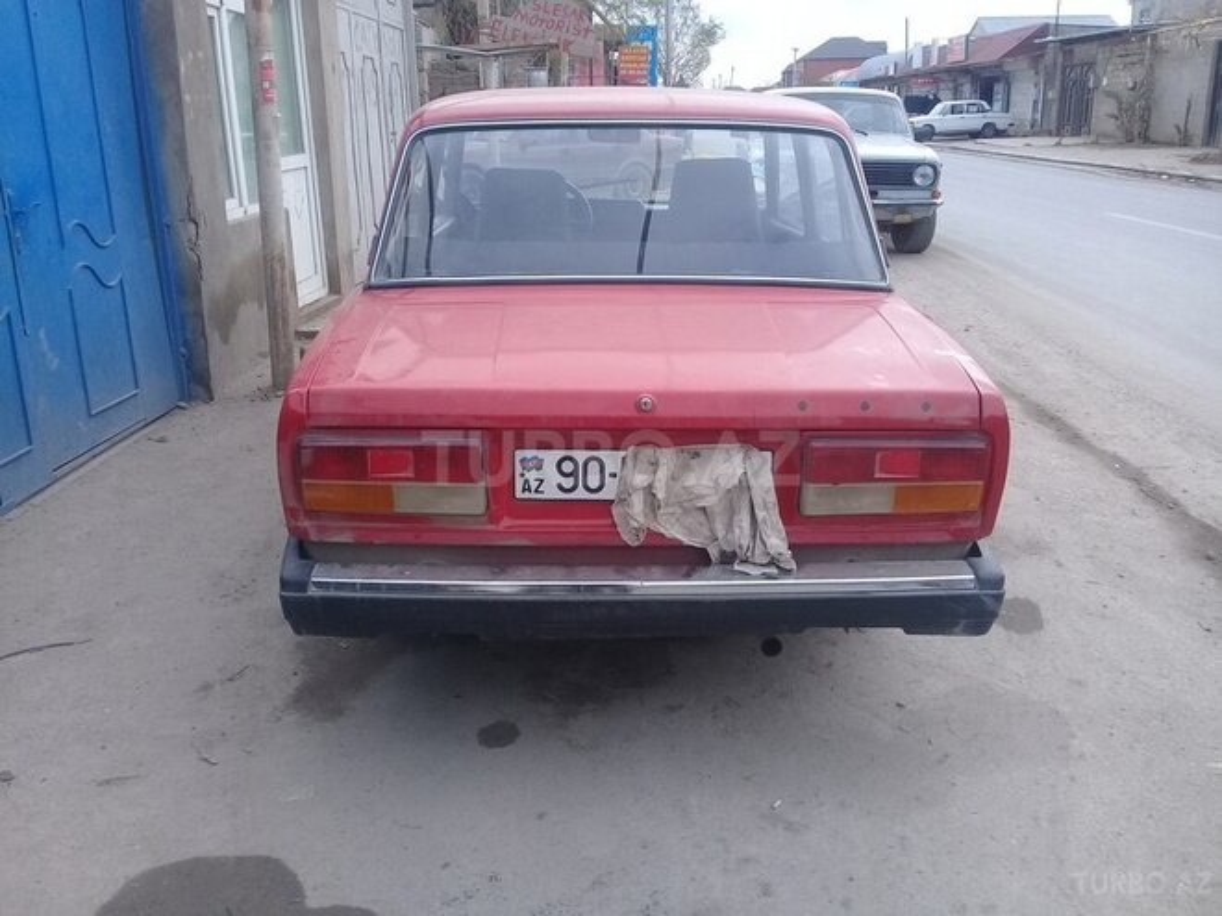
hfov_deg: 58.4
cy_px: 458
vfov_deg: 45.4
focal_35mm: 31
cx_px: 611
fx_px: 1094
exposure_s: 1/344
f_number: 2.2
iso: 50
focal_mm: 3.3
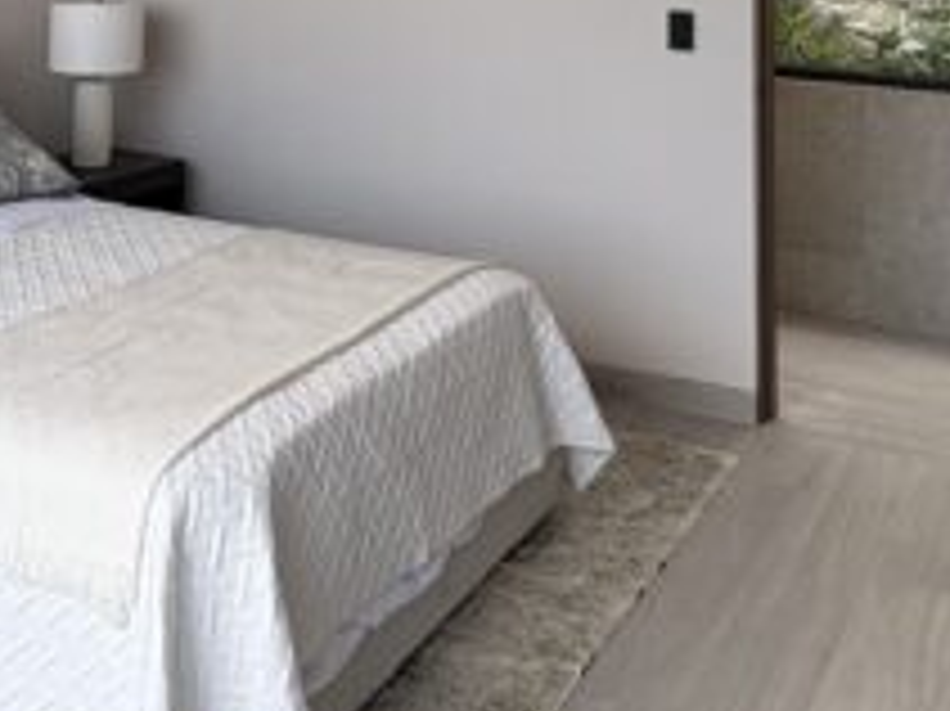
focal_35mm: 53
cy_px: -248
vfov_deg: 23.7
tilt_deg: +6.5
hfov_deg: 35.8
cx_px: 306
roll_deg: -0.7
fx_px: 1454
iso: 40
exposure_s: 1/160
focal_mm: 2.22
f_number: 2.2
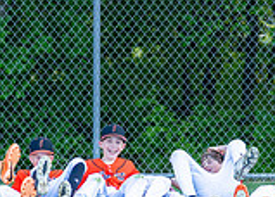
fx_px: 1595
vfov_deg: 7.1
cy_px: 155
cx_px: 122
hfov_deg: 9.9
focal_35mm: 204
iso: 400
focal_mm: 50
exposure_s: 1/1000
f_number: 2.8
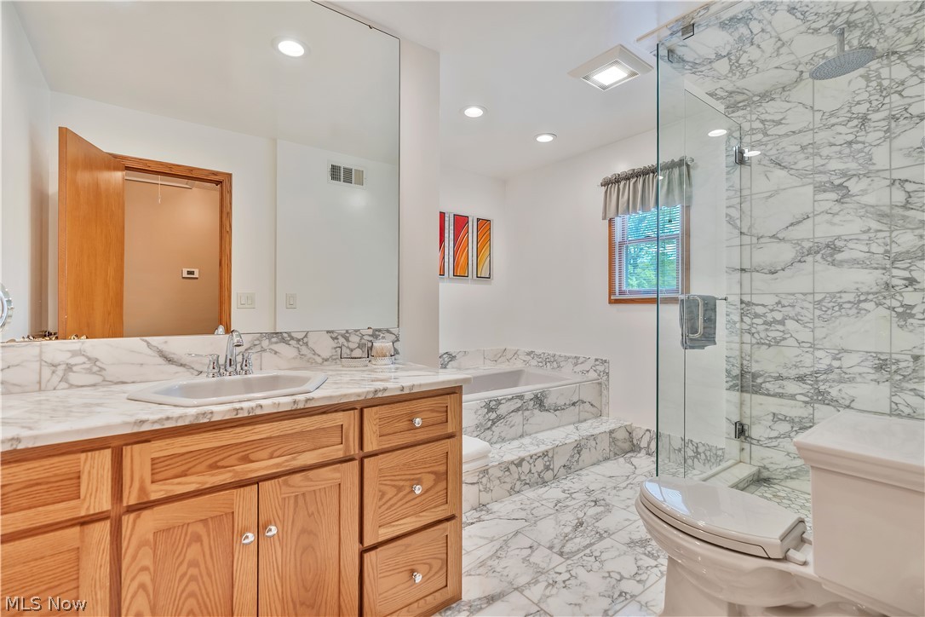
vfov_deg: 73.7
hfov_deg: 96.7
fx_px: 411
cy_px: 308
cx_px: 462
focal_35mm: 16
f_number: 4
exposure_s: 1/60
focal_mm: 16
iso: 400
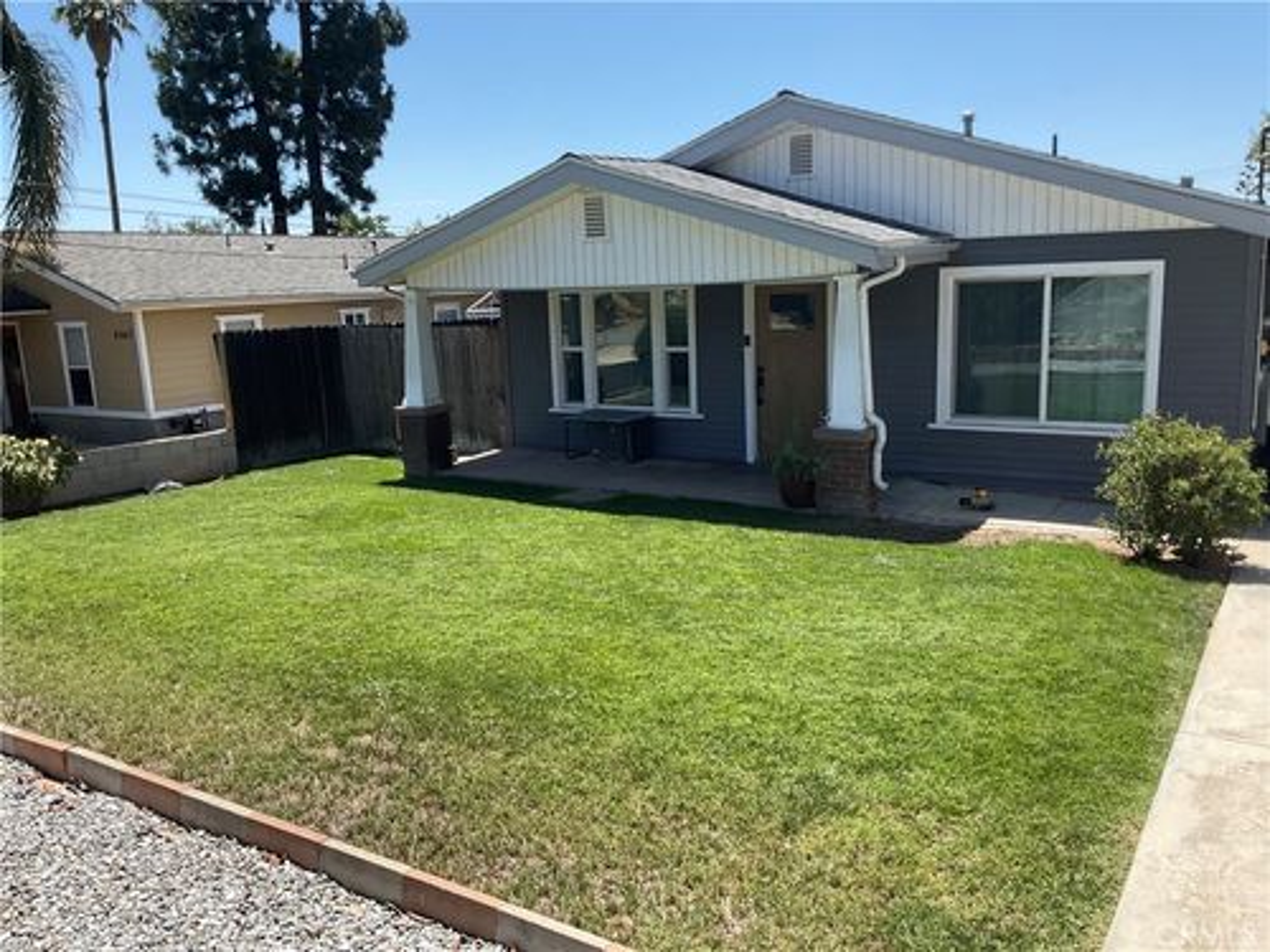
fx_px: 1064
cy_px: 476
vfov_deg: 48.2
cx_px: 635
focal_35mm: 29
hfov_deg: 61.7
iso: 16
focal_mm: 3
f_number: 1.8
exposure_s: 1/1250
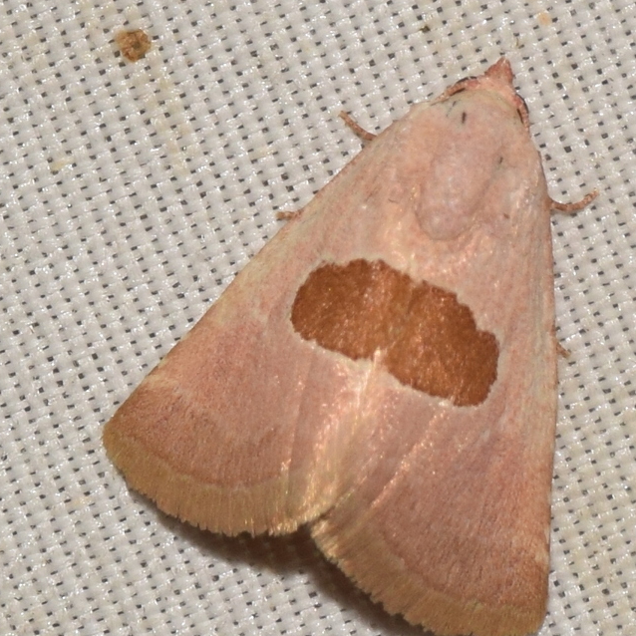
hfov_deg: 6.5
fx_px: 5571
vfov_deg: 6.5
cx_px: 354
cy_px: 318
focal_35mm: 268
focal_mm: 140
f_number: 14
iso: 200
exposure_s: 1/160
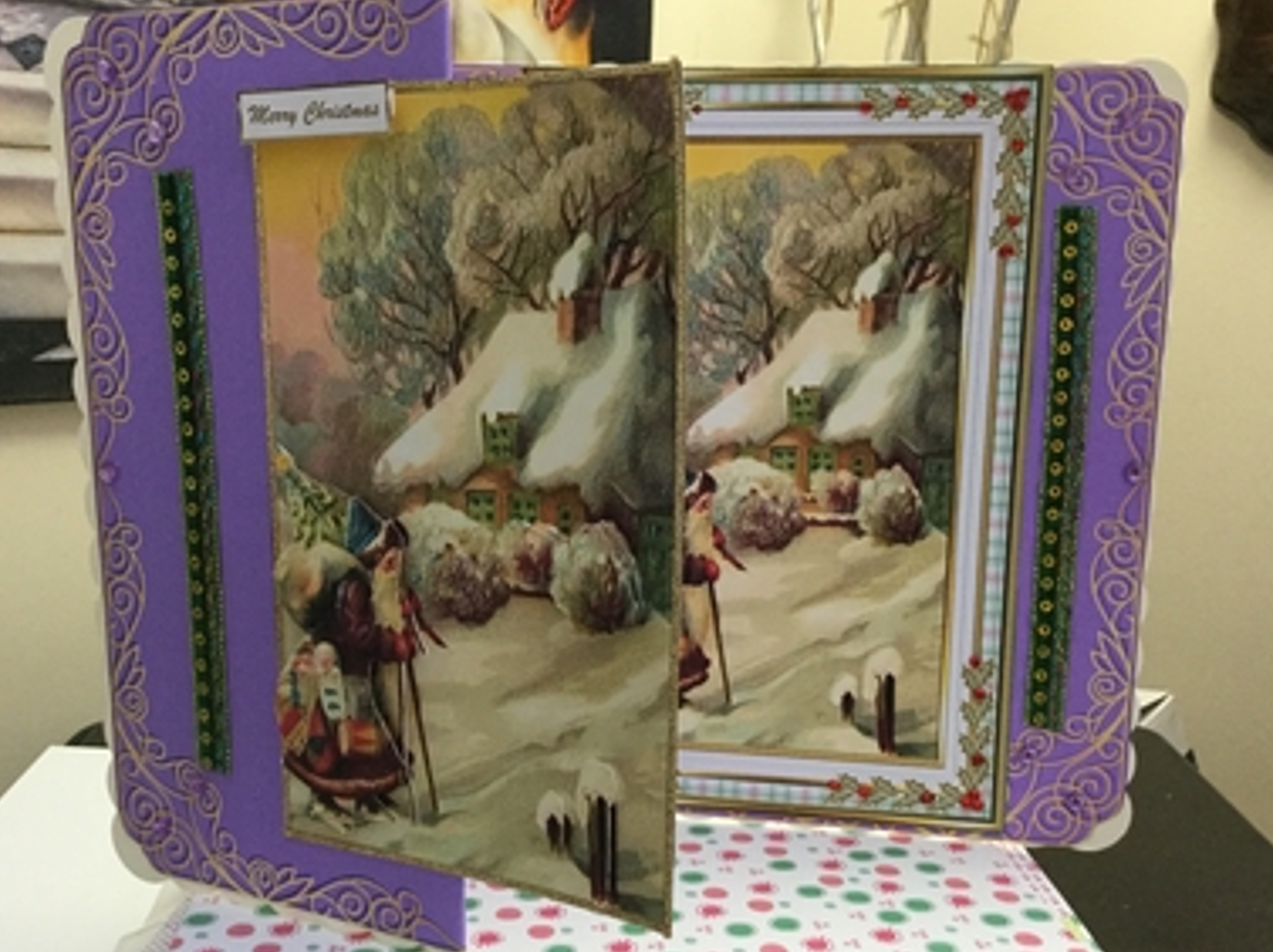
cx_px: 594
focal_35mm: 37
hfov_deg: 50.1
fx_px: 1359
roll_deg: -2.0
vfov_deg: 38.5
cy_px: 535
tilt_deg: -13.9
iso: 200
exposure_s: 1/33
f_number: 2.4
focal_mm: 3.3
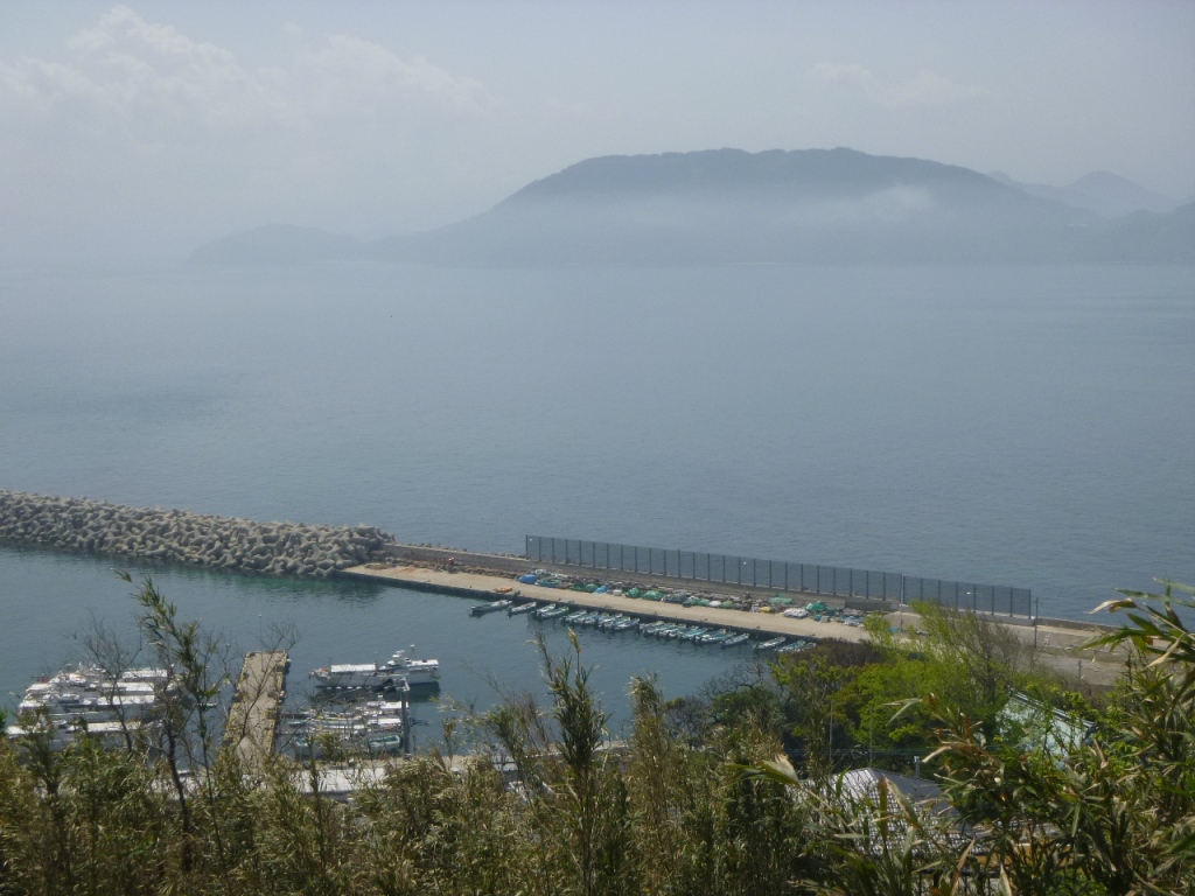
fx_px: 1864
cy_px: 448
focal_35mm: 54
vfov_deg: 27.0
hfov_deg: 35.5
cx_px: 598
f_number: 5
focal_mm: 9.7
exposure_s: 1/640
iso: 100
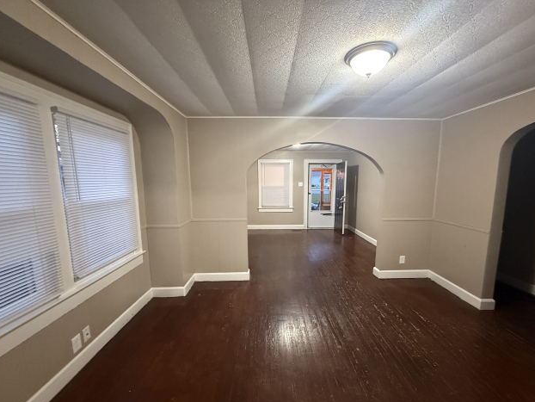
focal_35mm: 15
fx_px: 232
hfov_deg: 98.1
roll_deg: -0.6
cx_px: 278
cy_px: 214
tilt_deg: -7.5
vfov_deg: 81.7
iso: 800
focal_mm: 2.22
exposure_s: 1/60
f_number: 2.2
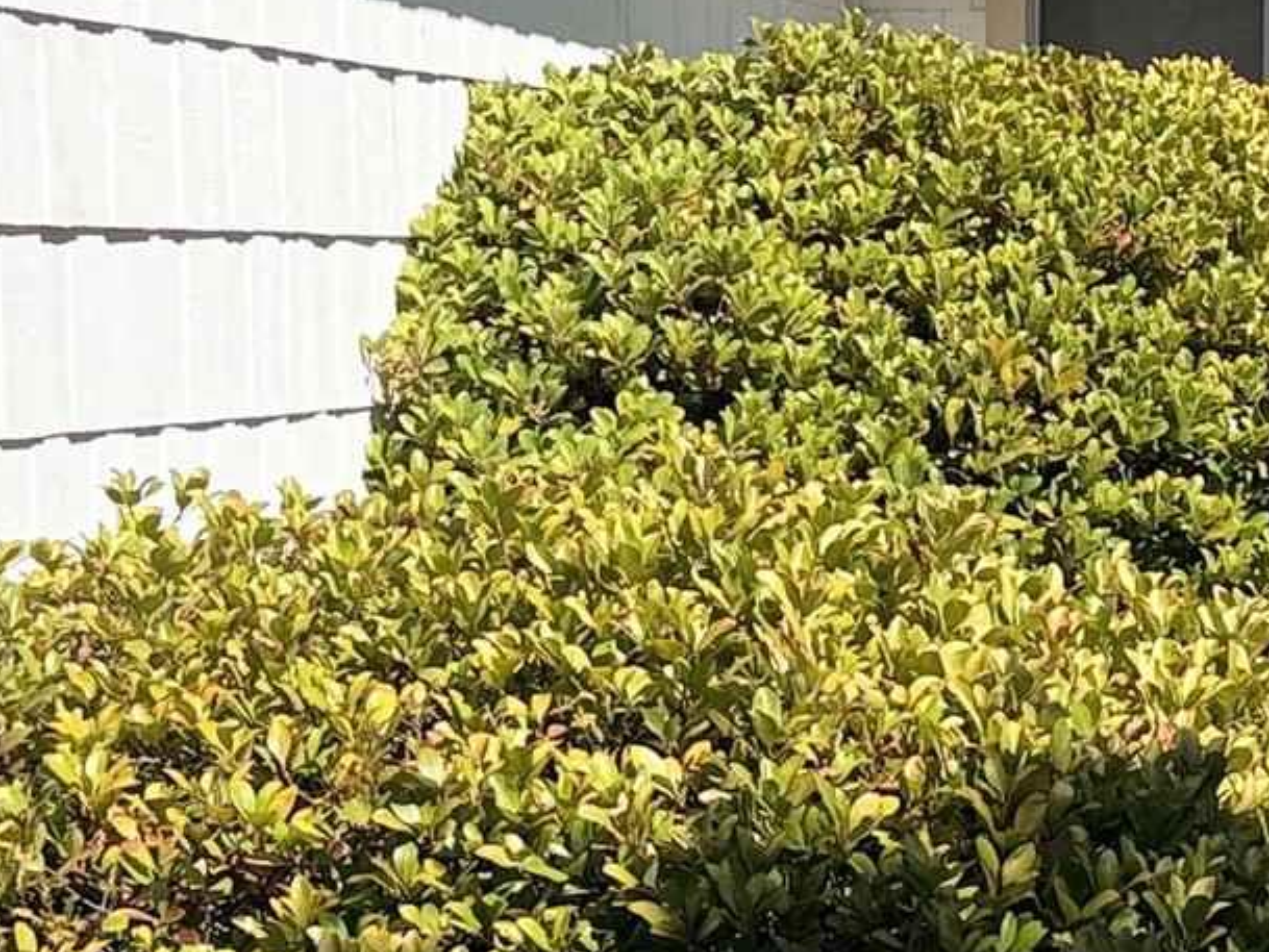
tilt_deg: +1.0
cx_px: 1386
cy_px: 273
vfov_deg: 12.2
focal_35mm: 121
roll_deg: +0.0
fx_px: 4437
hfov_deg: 15.8
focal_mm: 6.76
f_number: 1.78
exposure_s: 1/5319
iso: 80
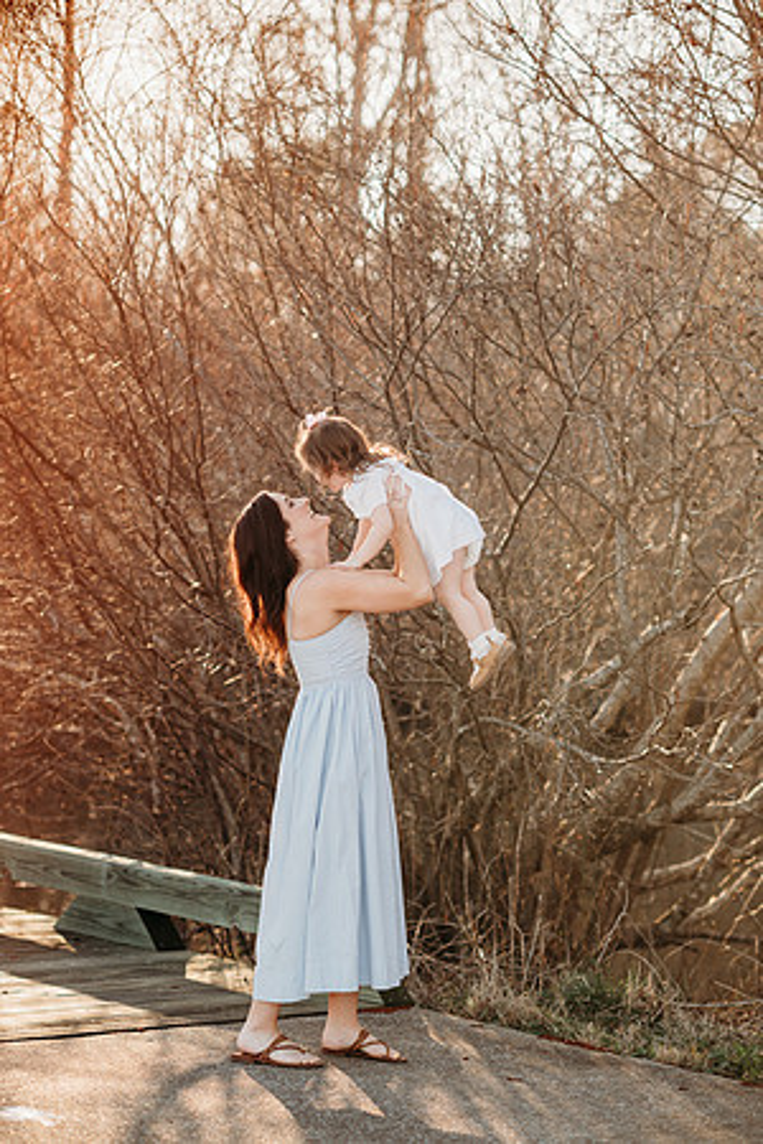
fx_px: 2702
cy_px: 572
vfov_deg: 23.9
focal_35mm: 85
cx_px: 382
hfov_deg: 16.1
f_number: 2.5
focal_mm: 85
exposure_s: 1/640
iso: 160
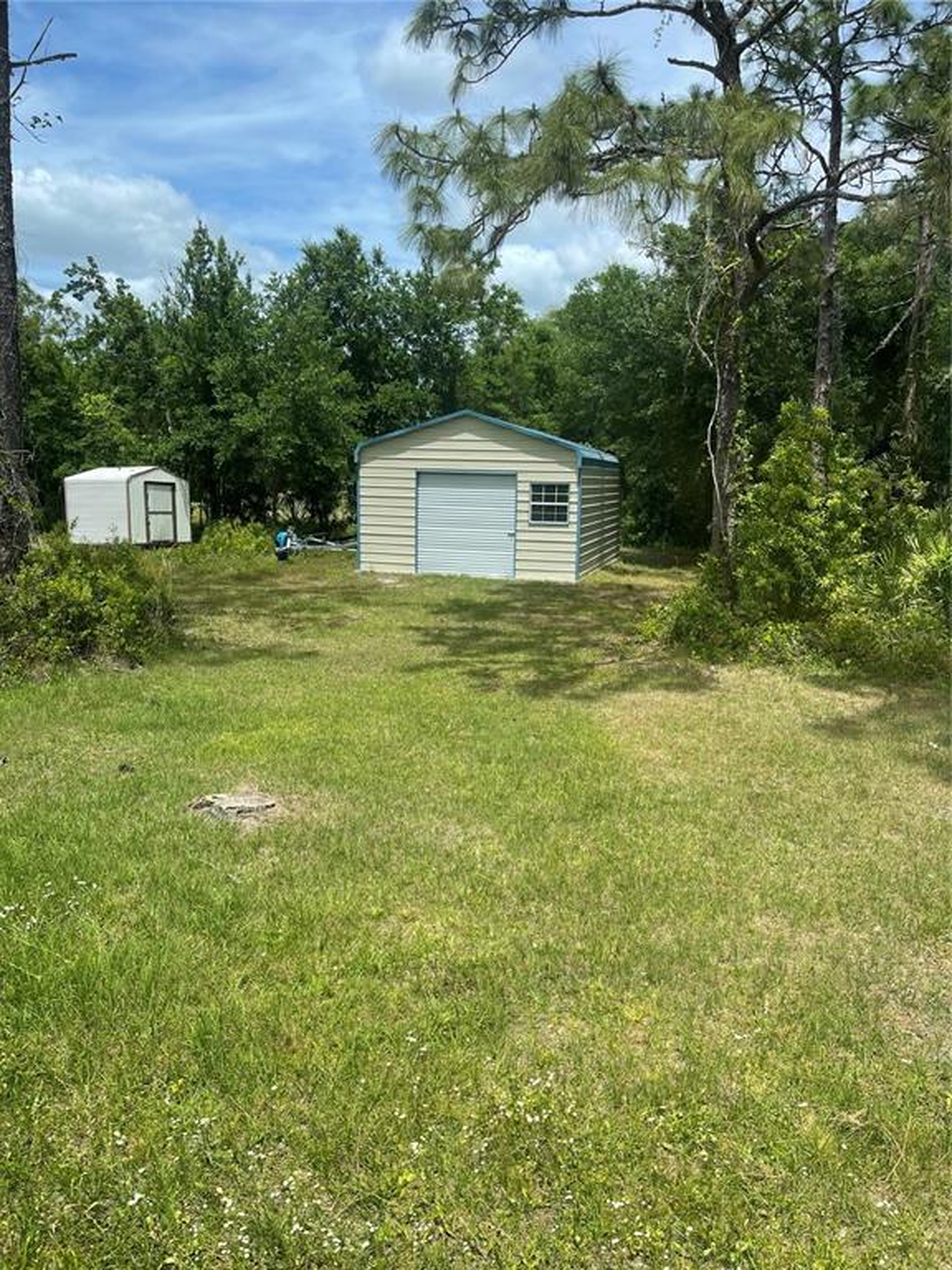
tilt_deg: -8.7
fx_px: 917
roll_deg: -0.7
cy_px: 635
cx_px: 476
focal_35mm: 25
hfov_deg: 54.9
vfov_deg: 69.4
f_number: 1.6
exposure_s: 1/1912
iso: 32
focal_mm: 5.1
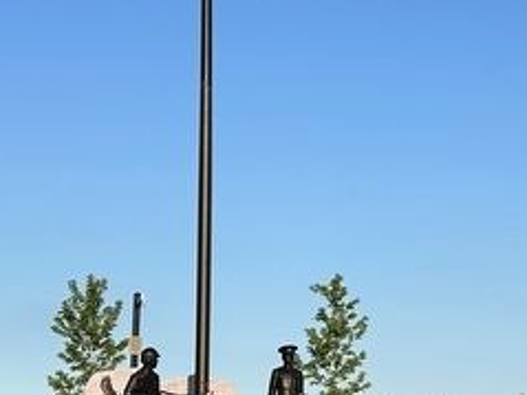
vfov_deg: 16.9
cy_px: 137
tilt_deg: +12.4
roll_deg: +0.4
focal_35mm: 87
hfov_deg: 22.4
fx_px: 1324
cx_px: 379
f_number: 1.5
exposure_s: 1/3571
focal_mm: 5.7
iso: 50
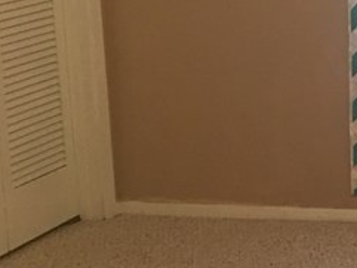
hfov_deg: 13.5
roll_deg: +0.0
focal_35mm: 123
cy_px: 36
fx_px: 1269
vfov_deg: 12.0
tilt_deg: -8.6
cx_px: 732
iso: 80
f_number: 2.2
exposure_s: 1/15
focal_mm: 4.15
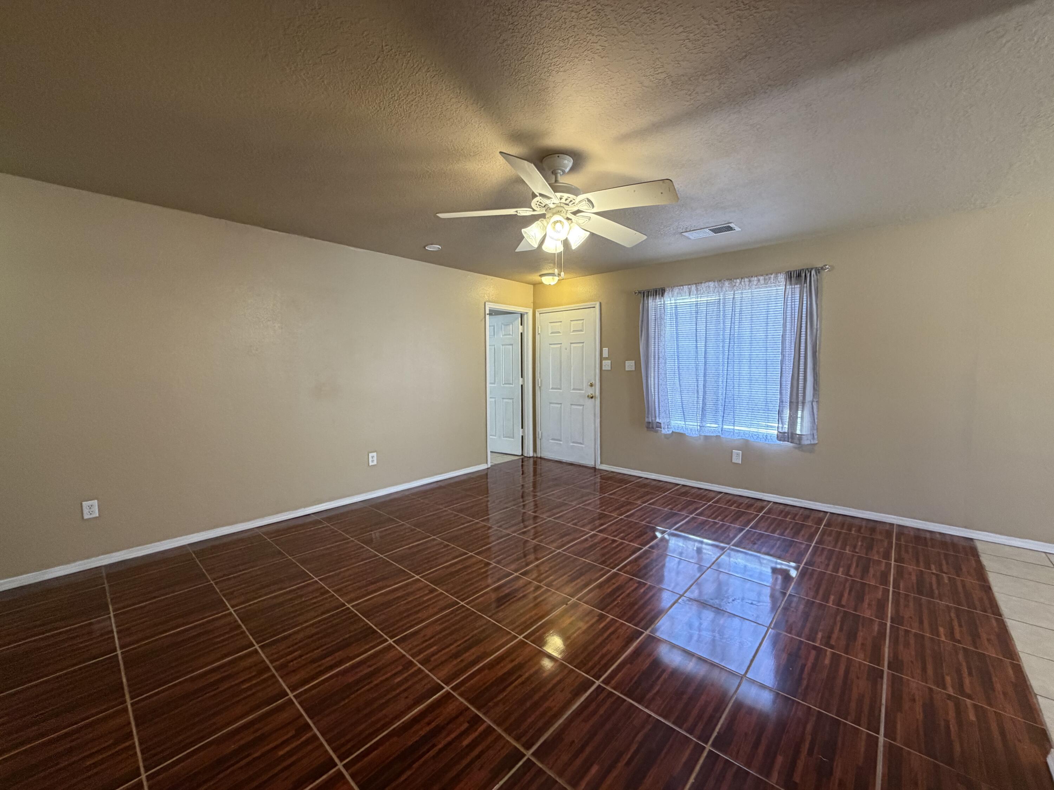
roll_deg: +0.8
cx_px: 527
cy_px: 395
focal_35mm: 14
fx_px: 426
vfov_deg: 85.7
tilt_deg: -3.4
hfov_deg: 102.1
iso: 400
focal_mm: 2.22
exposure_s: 1/60
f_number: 2.2
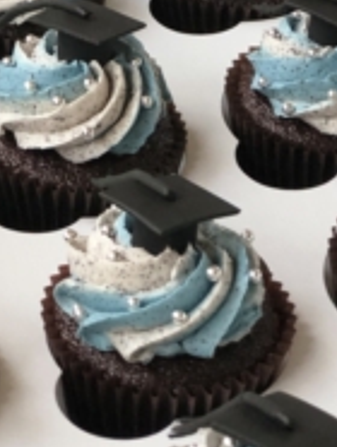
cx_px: 124
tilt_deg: -28.2
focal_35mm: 153
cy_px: -106
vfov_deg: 12.6
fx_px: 1981
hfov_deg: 9.7
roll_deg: -2.9
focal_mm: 6.6
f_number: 2.8
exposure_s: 1/30
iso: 32
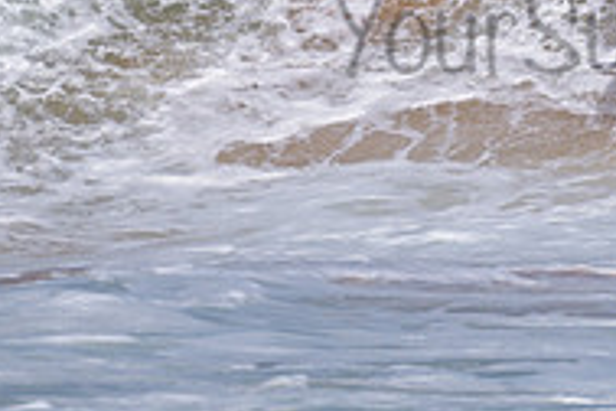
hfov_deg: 1.1
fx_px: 32252
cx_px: 711
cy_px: -94
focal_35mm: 1885
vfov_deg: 0.7
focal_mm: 500
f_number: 5.6
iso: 90
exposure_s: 1/2000
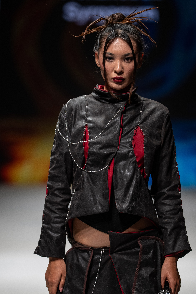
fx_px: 2123
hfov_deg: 5.3
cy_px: 147
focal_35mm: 260
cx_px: 98
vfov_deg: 7.9
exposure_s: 1/400
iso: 200
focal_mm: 173.8
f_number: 2.8
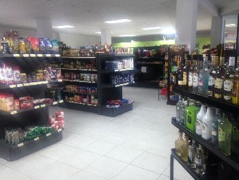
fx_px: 228
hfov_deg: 55.3
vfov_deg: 43.0
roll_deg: +1.8
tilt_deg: -9.8
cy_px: 90
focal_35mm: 33
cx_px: 120
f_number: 2.4
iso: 160
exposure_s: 1/20
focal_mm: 4.12
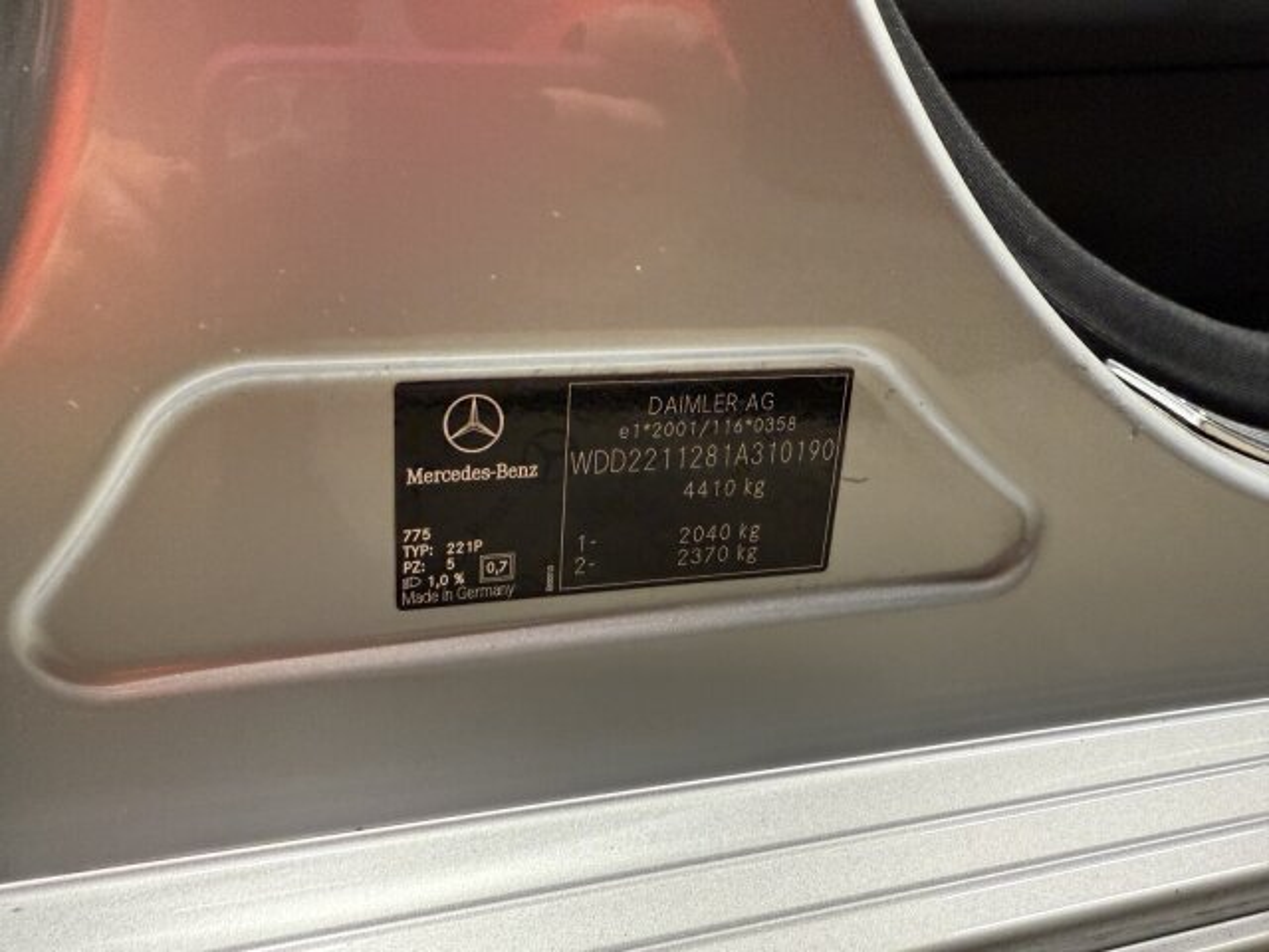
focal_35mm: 26
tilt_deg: -18.9
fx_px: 953
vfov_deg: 53.1
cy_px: 476
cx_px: 634
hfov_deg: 67.3
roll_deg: -2.0
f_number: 2.2
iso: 500
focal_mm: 2.22
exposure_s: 1/50
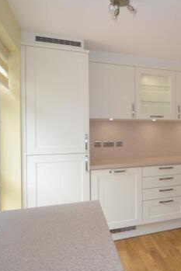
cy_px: 128
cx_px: 188
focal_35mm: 31
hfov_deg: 37.1
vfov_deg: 60.3
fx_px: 233
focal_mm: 11
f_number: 3.5
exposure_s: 1/60
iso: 400
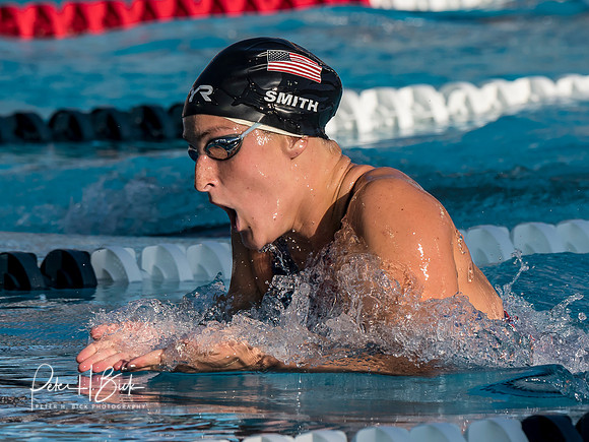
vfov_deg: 2.3
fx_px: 11207
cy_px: 149
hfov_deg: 3.0
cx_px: 350
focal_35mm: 659
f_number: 5
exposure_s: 1/1600
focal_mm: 200
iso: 250
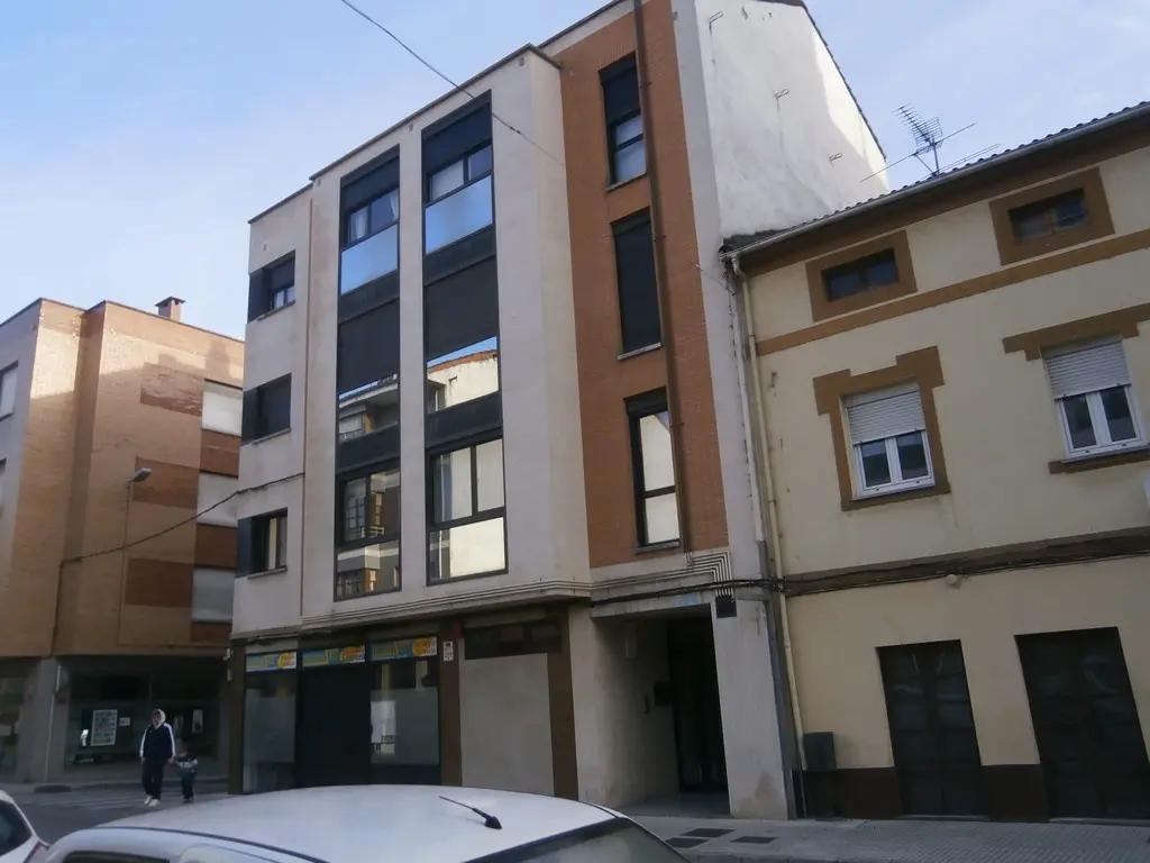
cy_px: 432
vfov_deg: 53.1
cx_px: 575
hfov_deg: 67.3
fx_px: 864
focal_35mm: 26
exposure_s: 1/400
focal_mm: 4.7
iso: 80
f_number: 2.8
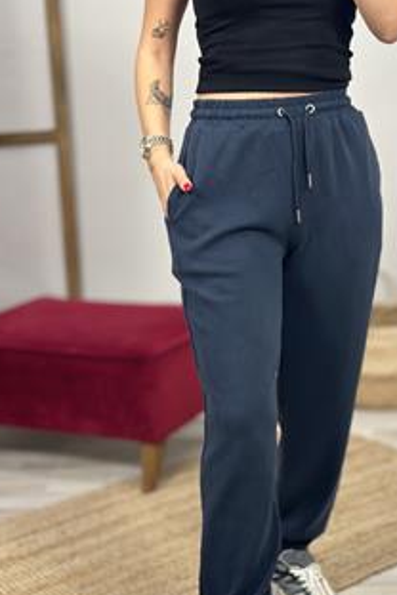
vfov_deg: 30.5
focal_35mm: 66
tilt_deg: -37.3
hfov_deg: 20.6
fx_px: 1092
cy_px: 346
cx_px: 235
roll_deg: +3.6
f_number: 1.78
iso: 160
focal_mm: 6.86
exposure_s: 1/100
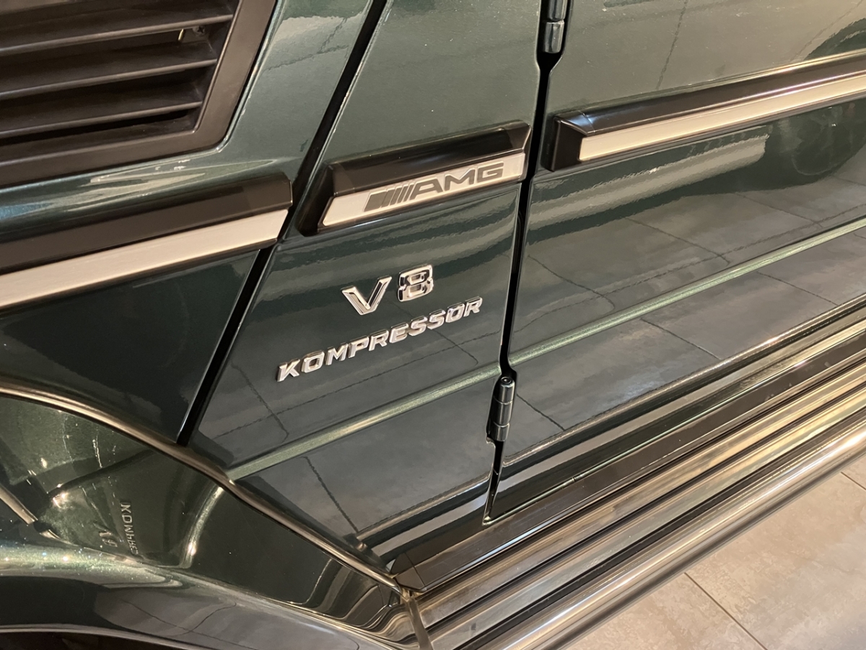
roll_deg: -3.9
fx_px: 700
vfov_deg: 49.7
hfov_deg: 63.4
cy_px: 325
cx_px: 433
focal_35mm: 28
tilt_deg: -34.6
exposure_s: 1/25
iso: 320
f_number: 1.8
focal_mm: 3.99
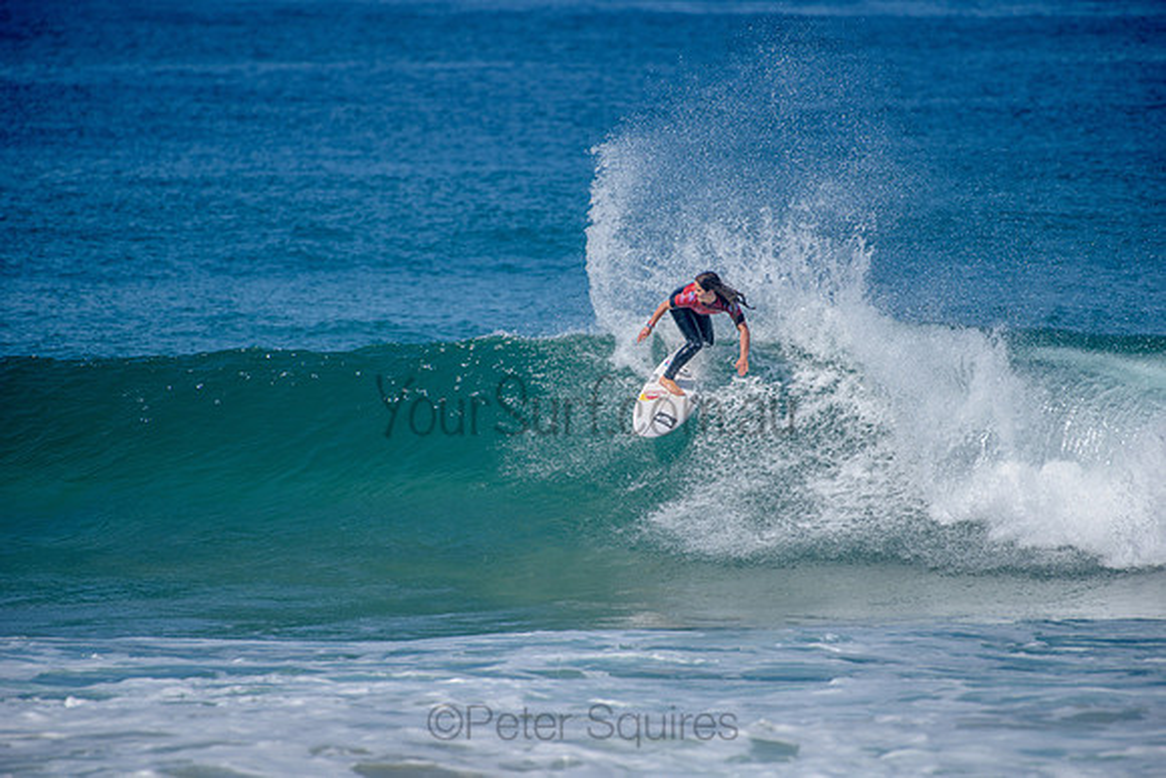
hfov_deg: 4.1
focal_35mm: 500
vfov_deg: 2.8
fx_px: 16197
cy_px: 389
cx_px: 583
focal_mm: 500
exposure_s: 1/2000
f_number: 5.6
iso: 160
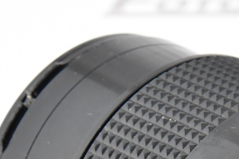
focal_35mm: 531
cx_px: 244
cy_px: 293
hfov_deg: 3.9
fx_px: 3525
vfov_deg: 2.6
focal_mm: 120
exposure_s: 1/200
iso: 3200
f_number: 14
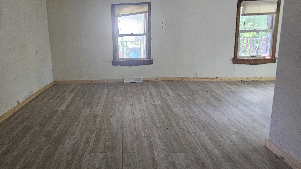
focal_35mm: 19
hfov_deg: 87.9
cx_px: 114
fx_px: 152
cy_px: 56
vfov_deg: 57.0
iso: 400
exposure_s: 1/30
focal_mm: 2.2
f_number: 2.2
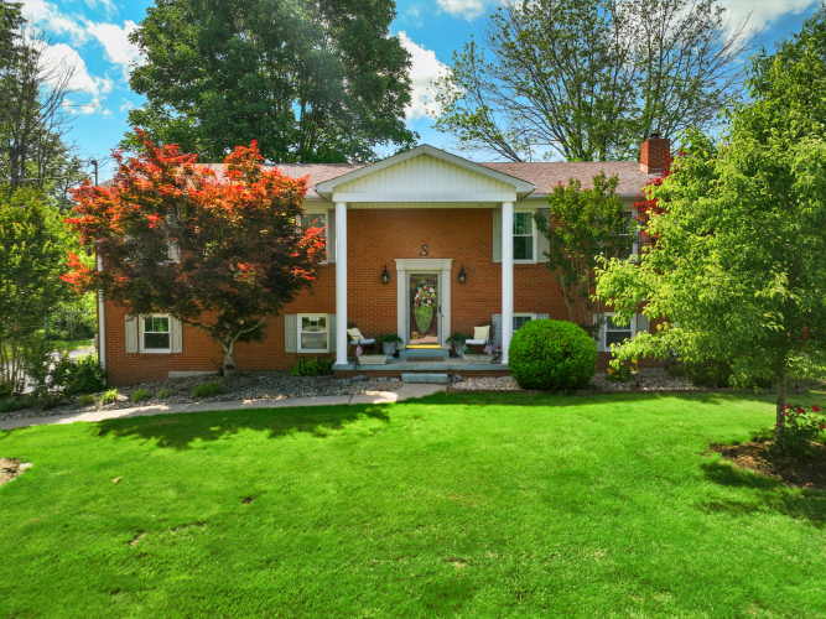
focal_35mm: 24
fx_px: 573
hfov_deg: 71.6
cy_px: 310
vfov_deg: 56.8
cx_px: 413
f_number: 2.8
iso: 150
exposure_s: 1/120
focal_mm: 12.3
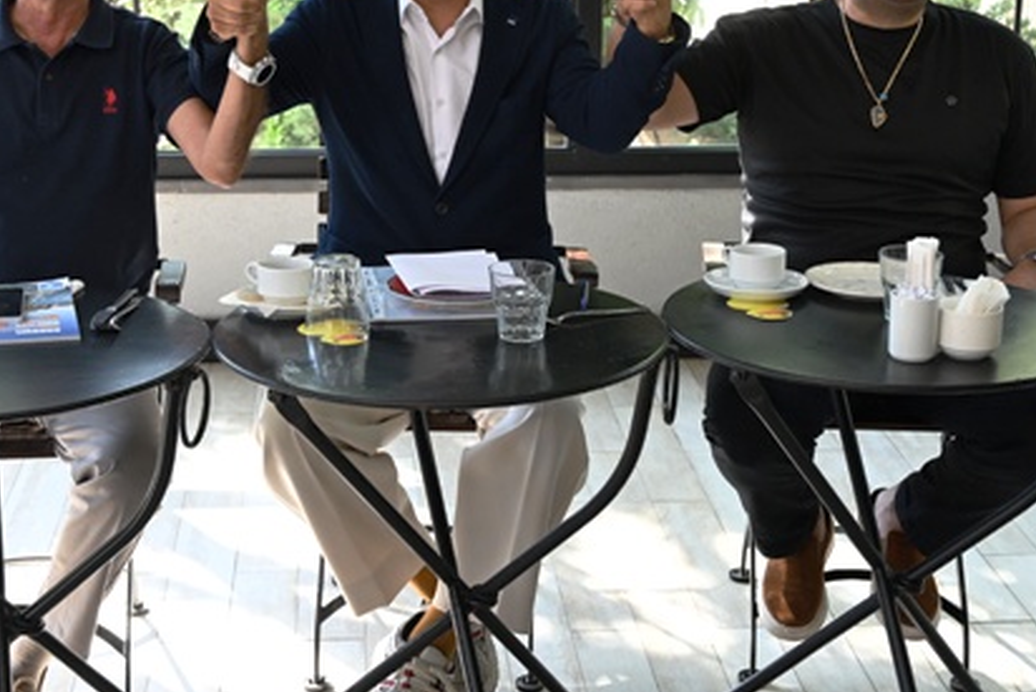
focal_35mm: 67
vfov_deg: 20.3
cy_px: 237
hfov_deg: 30.1
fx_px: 1928
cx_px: 515
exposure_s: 1/200
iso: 800
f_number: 4.5
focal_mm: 34.5
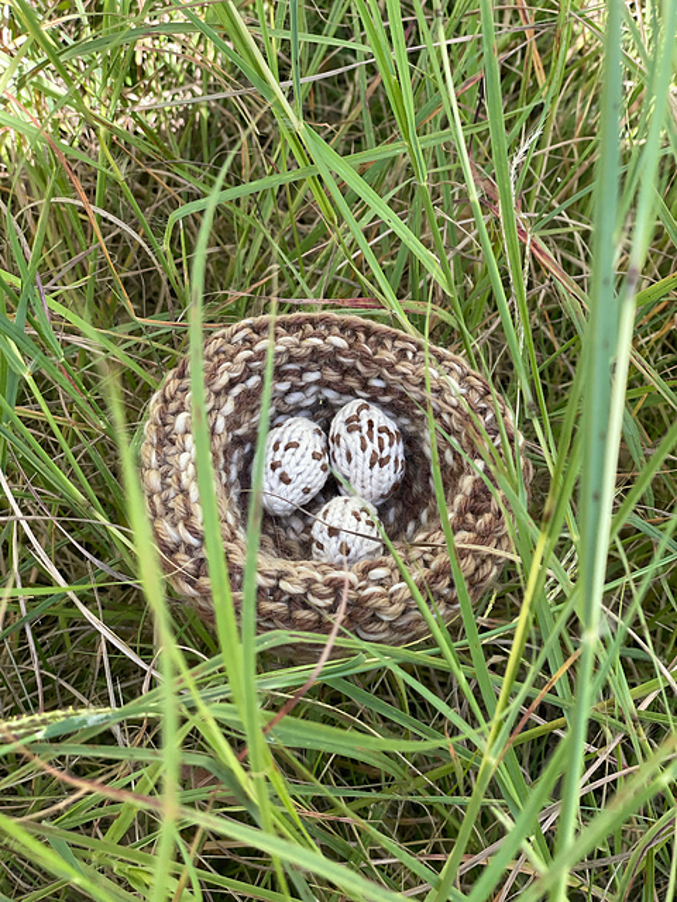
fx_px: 1356
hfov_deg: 28.0
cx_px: 338
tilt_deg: -55.8
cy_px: 451
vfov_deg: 36.8
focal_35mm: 52
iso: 40
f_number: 2
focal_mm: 6
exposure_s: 1/122
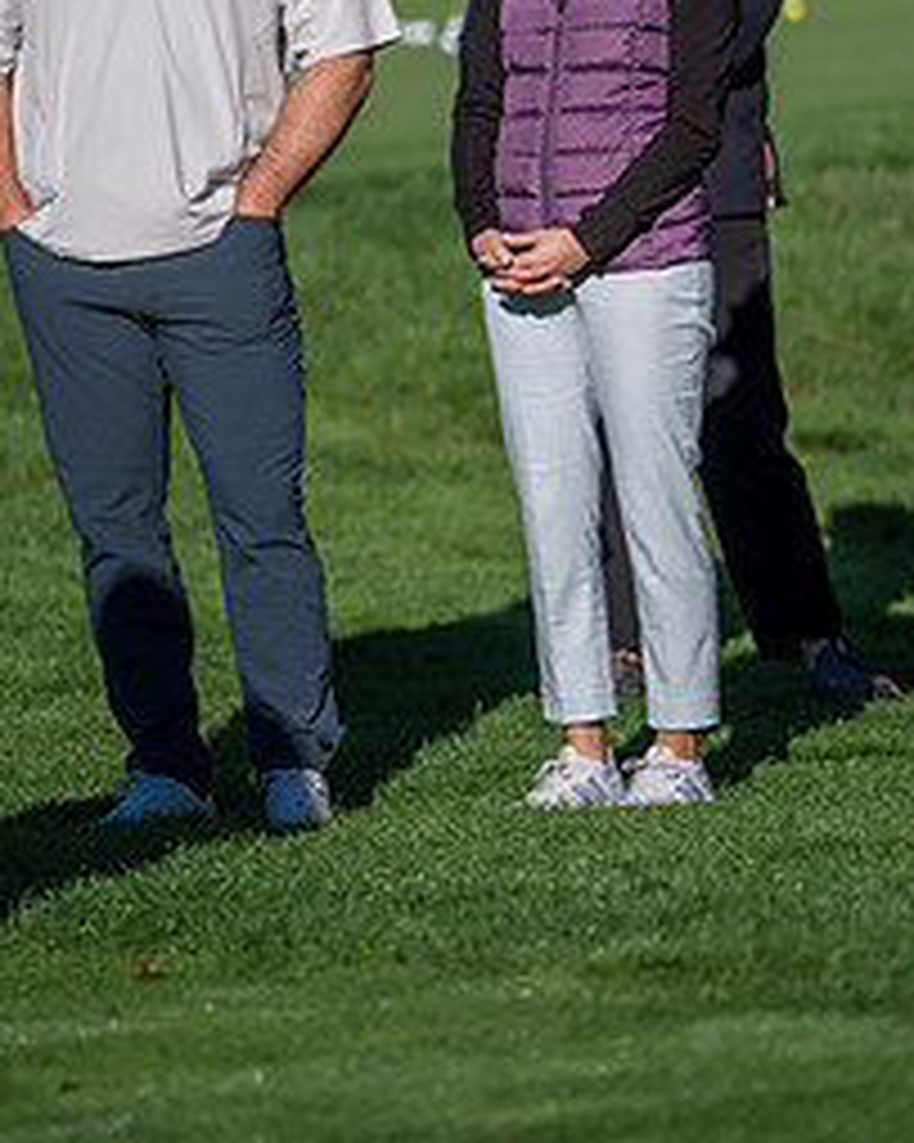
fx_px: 11267
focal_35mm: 333
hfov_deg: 4.6
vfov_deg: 5.8
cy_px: 171
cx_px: 315
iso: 200
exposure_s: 1/6400
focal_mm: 200
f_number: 2.8
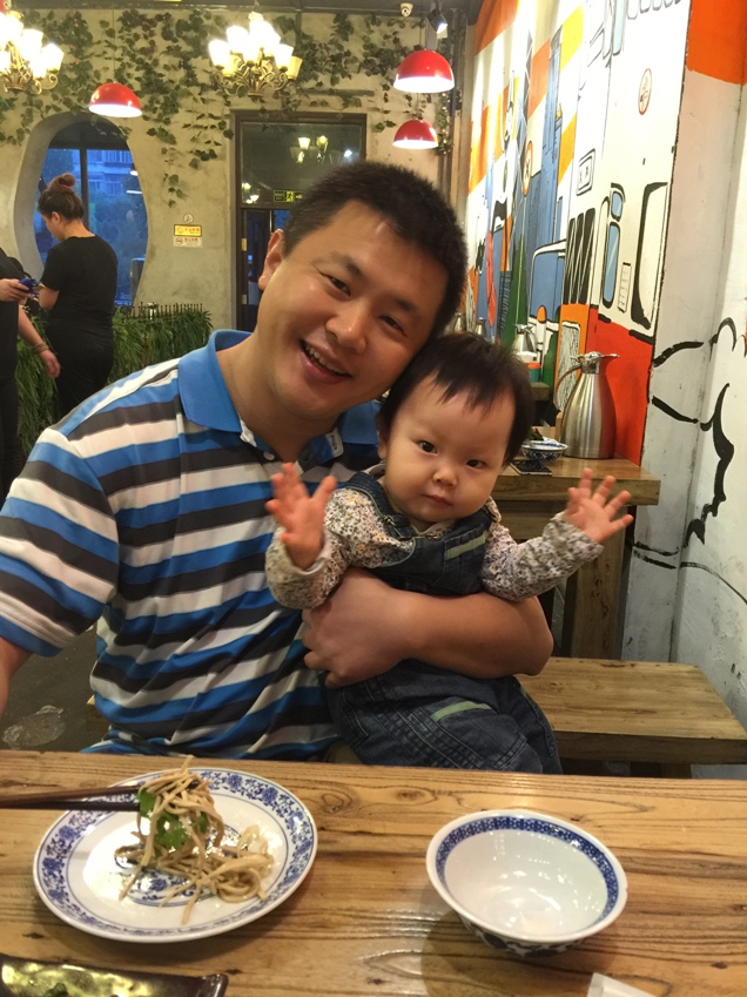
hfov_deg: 48.2
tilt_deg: -13.2
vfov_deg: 61.7
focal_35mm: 29
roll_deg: -1.9
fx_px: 835
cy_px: 498
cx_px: 374
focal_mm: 4.15
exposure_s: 1/17
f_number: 2.2
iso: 125
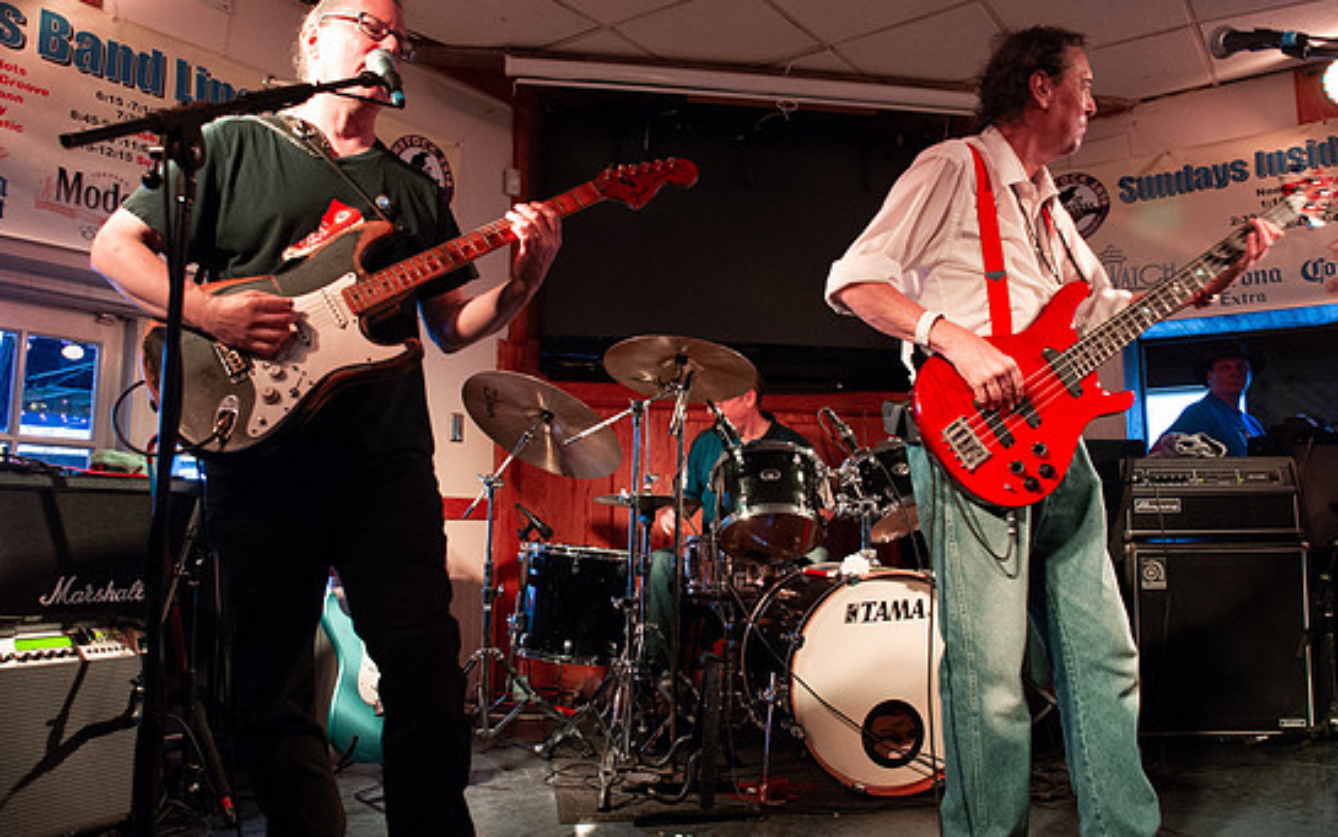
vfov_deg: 47.6
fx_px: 948
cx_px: 673
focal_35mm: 26
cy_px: 412
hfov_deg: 70.4
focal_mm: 24
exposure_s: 1/40
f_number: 6.3
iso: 6400
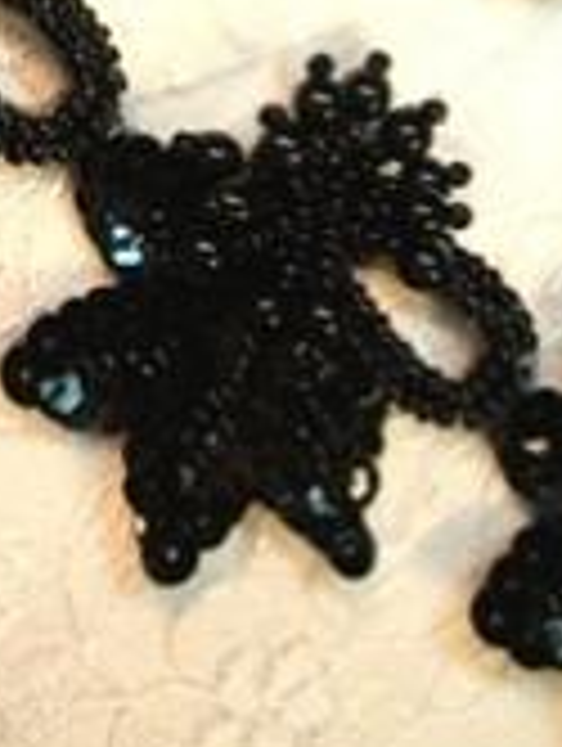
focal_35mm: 97
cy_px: -128
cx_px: 36
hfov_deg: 15.1
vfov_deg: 19.2
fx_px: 2094
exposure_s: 1/125
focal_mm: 6.5
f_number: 4.1
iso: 80
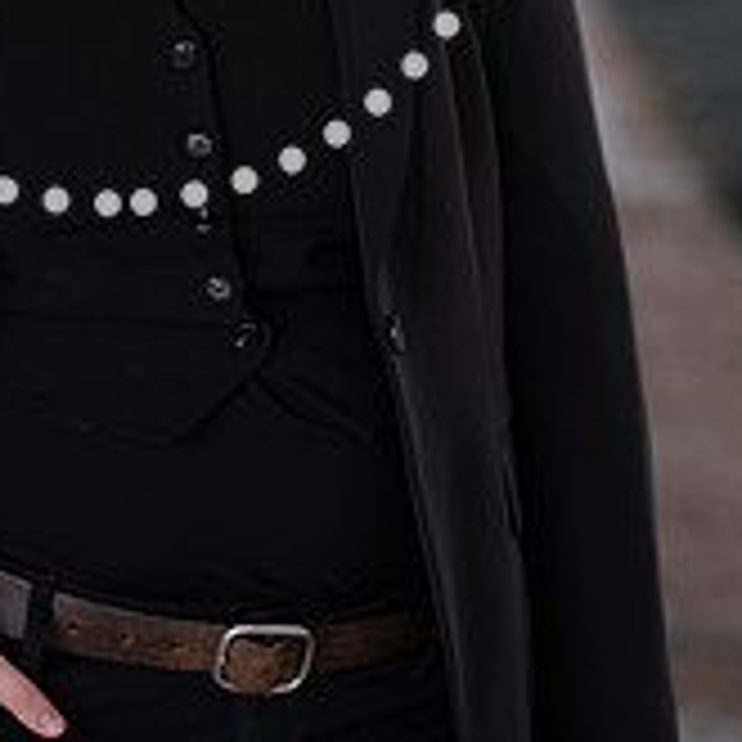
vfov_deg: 8.8
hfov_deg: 8.9
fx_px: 4777
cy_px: -45
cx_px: 108
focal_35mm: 197
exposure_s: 1/320
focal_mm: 85
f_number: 2.5
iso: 200
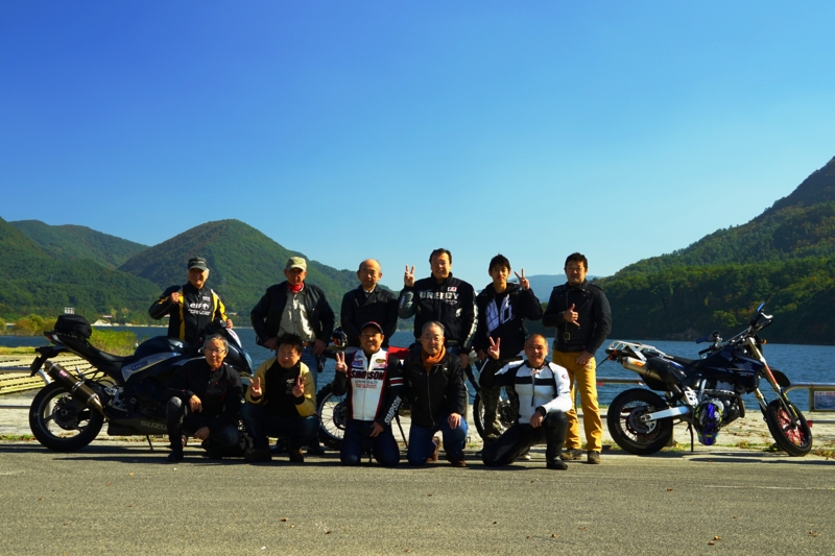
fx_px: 1043
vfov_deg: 29.9
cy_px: 278
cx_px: 418
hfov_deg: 43.6
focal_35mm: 45
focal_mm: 45
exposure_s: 1/90
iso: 100
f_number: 6.7
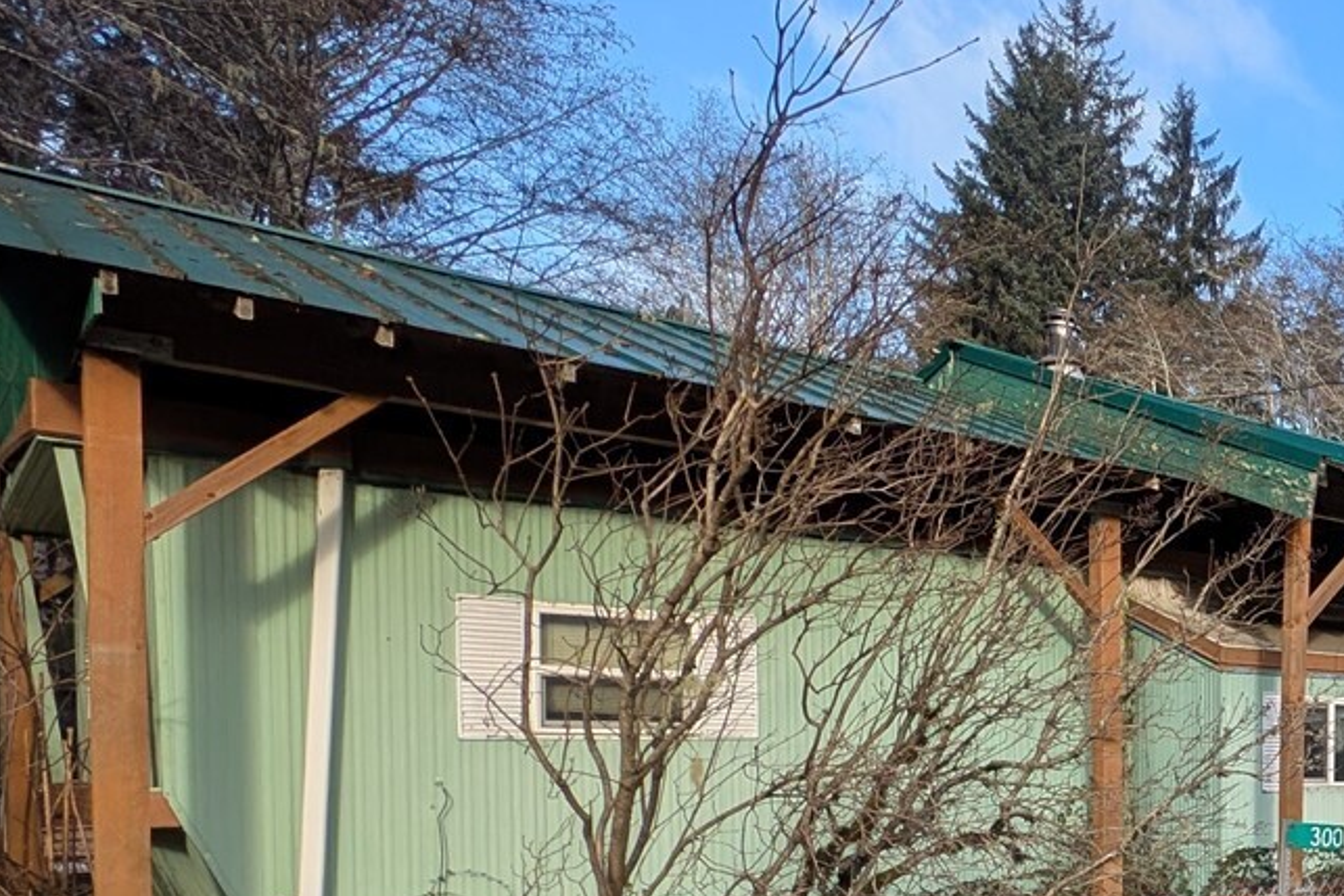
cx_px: 1620
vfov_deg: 39.9
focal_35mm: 31
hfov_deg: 41.0
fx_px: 1158
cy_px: 770
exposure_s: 1/591
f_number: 1.95
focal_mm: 2.23
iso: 41
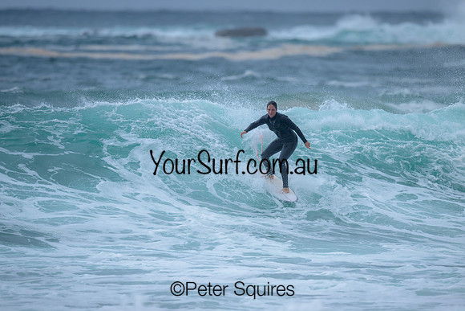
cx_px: 232
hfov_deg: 2.5
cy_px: 156
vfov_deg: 1.7
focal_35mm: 819
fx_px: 10583
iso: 250
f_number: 6.3
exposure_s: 1/2000
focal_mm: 800
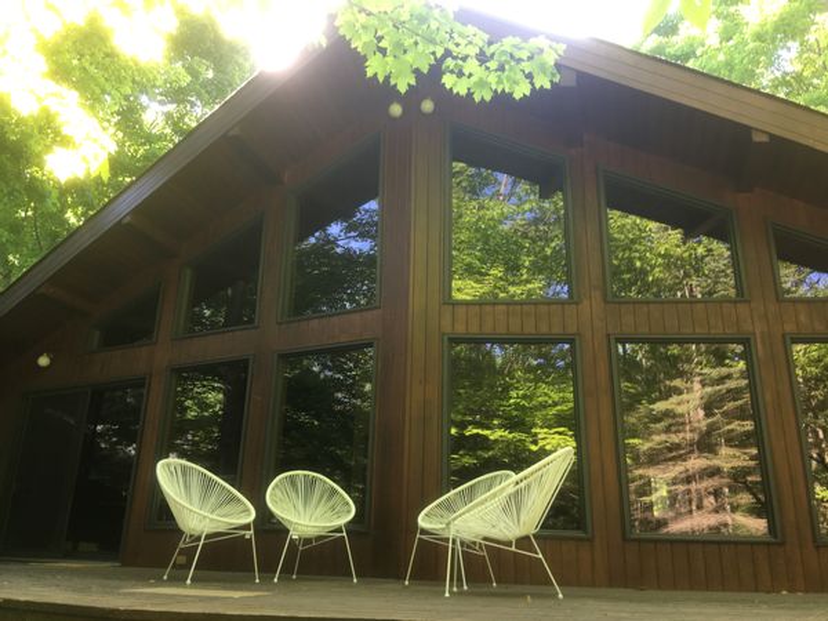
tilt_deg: +18.3
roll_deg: -2.5
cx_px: 414
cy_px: 310
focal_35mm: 29
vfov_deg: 48.2
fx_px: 694
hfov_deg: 61.7
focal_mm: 4.15
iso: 32
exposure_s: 1/60
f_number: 2.2
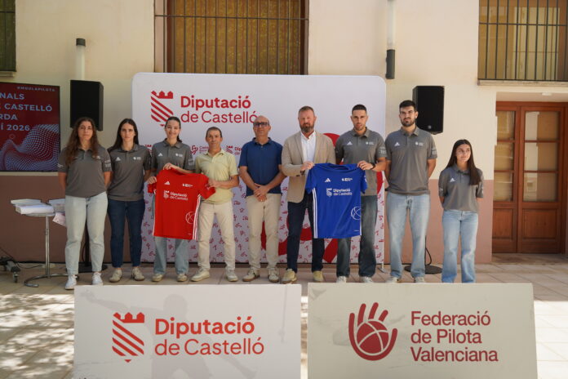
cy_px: 190
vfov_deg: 43.6
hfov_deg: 61.9
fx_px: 473
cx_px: 284
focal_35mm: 30
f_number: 4.5
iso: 100
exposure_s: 1/400
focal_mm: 30
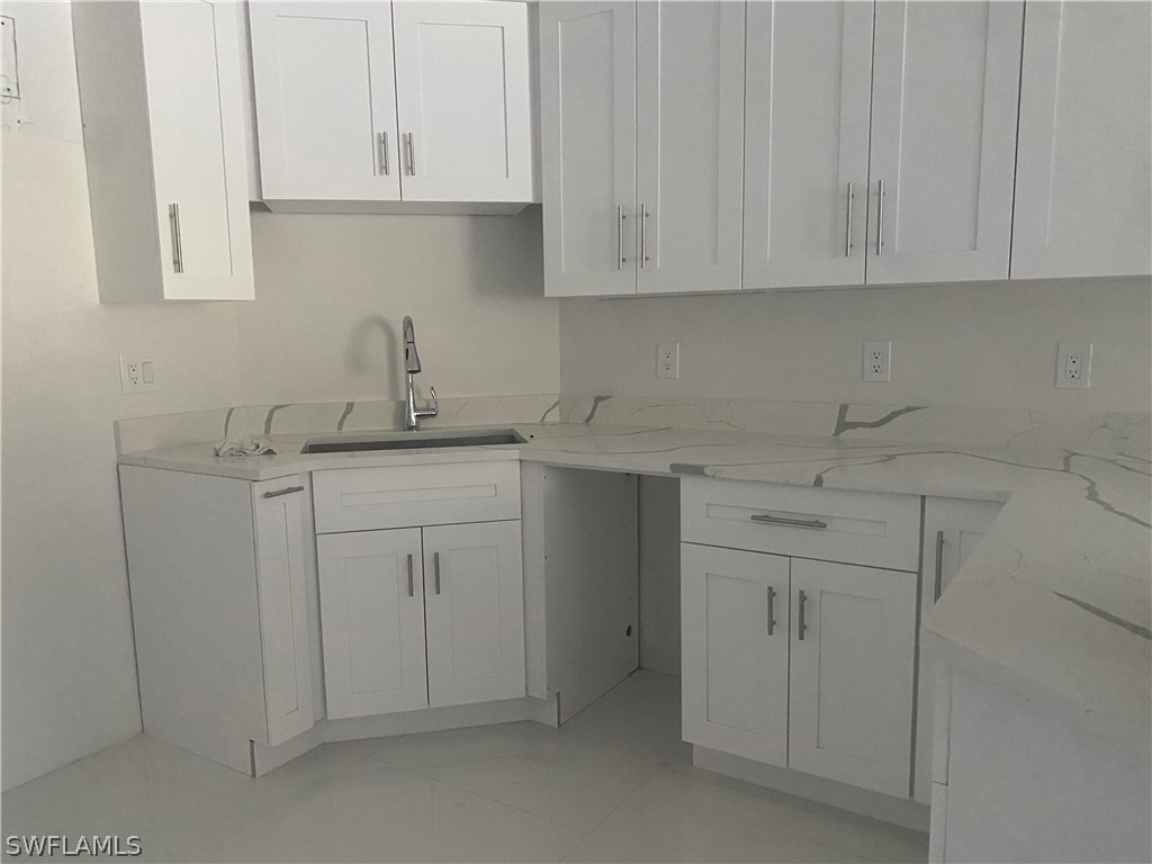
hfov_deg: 67.3
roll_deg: +1.7
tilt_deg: -10.2
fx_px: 865
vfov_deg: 53.1
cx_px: 576
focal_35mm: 26
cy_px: 432
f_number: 1.8
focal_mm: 4.25
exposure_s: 1/40
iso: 640
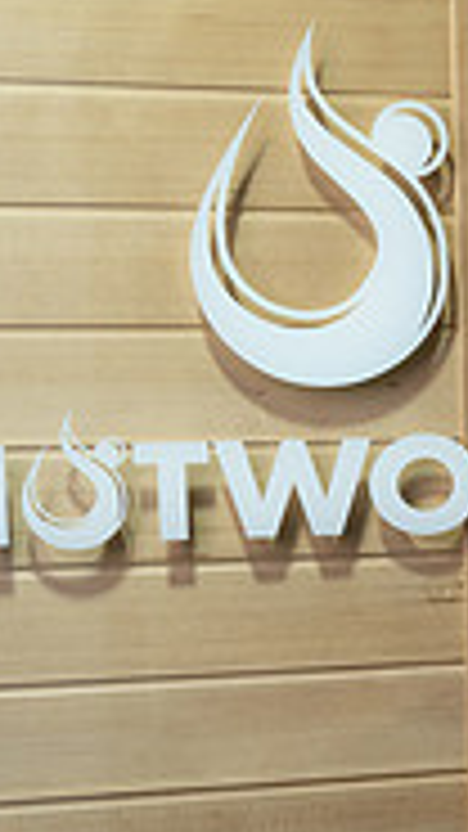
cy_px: 596
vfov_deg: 18.5
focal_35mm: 115
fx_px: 2538
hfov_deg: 9.7
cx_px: 1004
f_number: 2.8
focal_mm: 35
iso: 200
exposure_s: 1/125
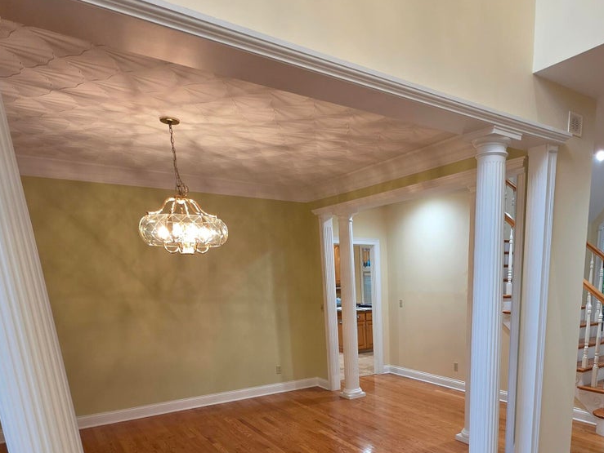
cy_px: 395
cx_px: 414
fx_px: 419
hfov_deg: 69.1
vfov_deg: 51.2
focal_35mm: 24
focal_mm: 2.2
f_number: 1.9
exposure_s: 1/60
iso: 160
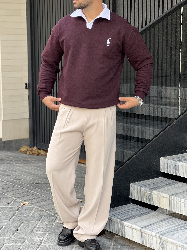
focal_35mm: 77
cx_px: 94
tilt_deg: -7.7
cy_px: 125
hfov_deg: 19.1
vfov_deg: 25.3
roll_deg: +0.3
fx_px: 555
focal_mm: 9
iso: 100
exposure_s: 1/121
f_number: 2.8
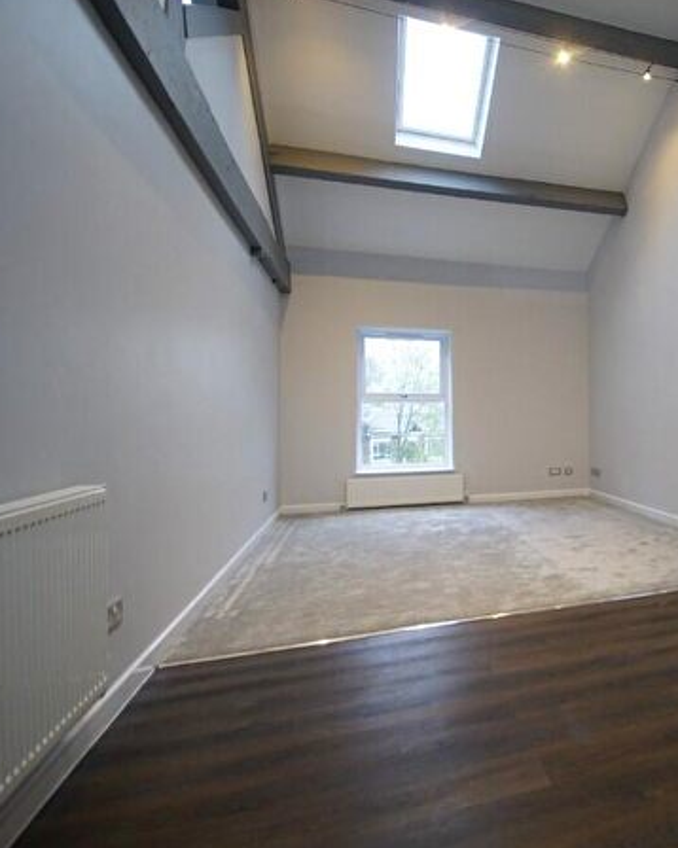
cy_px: 415
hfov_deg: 53.6
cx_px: 633
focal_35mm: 22
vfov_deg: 75.1
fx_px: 552
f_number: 5
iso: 250
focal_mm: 10
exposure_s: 1/13
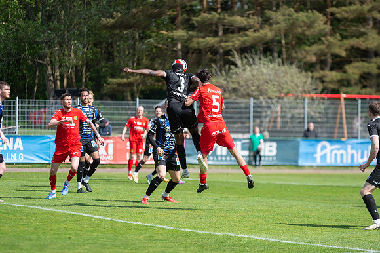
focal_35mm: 177
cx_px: 190
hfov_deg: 11.6
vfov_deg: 7.8
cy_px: 126
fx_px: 1866
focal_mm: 175
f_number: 3.2
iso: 180
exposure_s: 1/1600
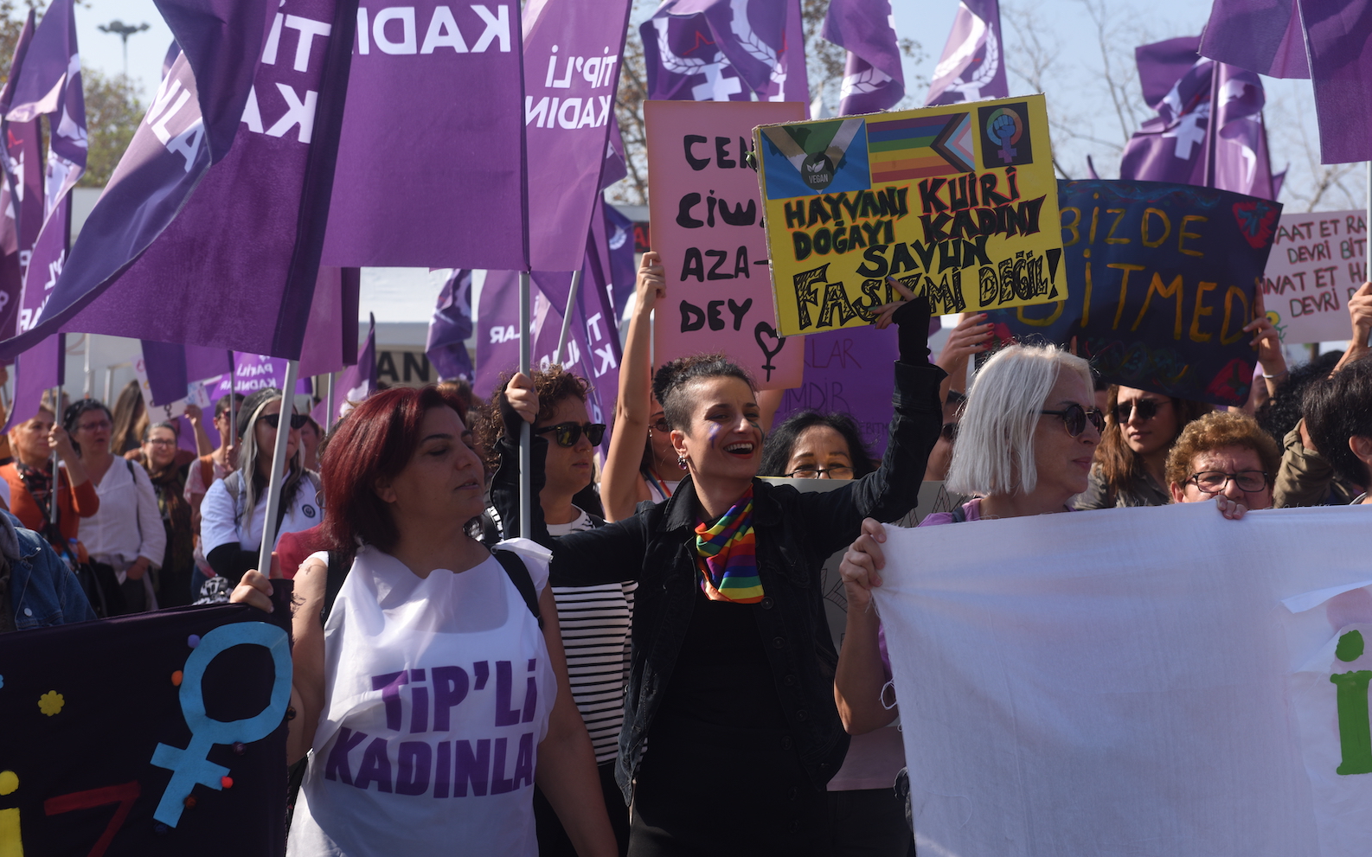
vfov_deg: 18.1
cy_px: 444
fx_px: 2692
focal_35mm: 72
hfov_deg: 28.6
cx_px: 691
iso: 125
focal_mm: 70
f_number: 7.1
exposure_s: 1/400
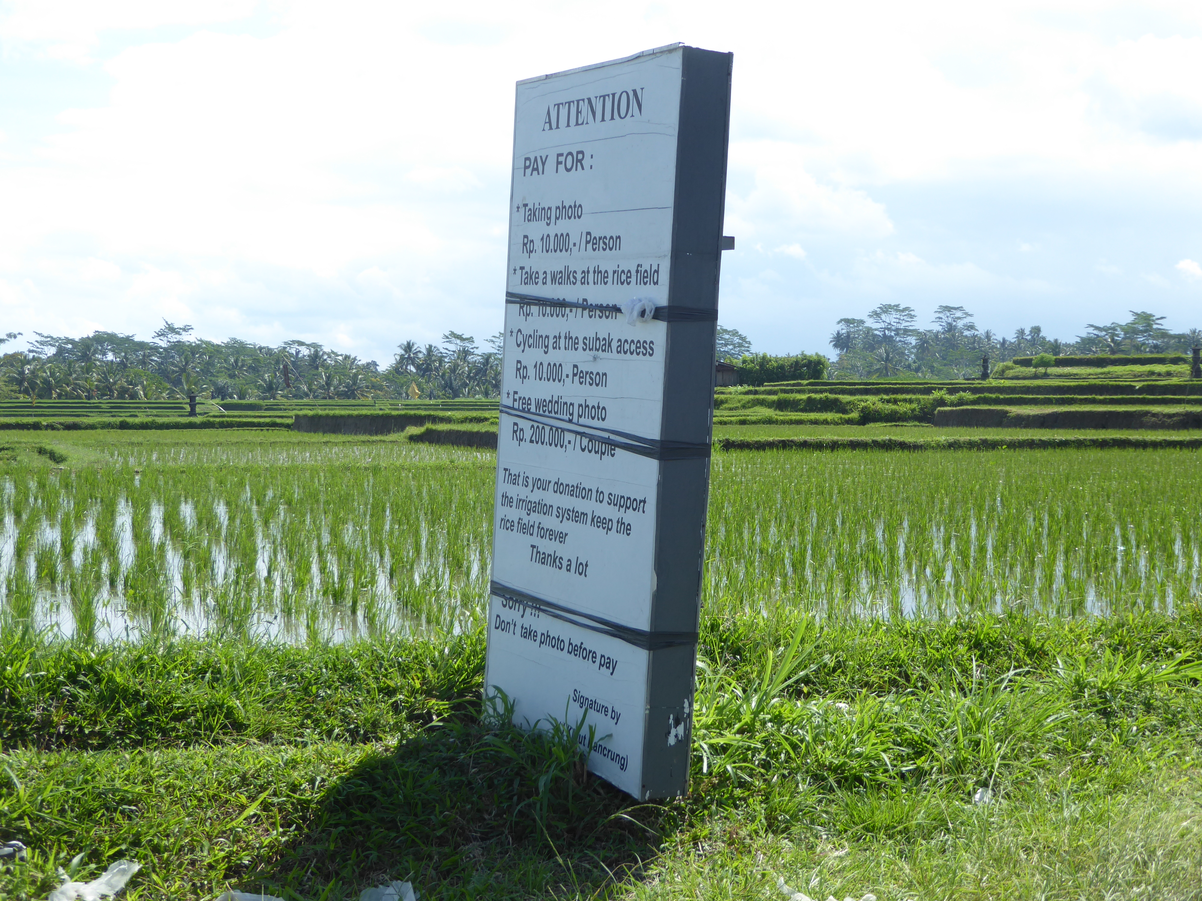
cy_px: 450
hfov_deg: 35.5
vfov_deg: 27.0
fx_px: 1875
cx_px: 601
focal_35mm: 54
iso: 80
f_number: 4.1
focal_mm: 9.6
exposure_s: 1/400
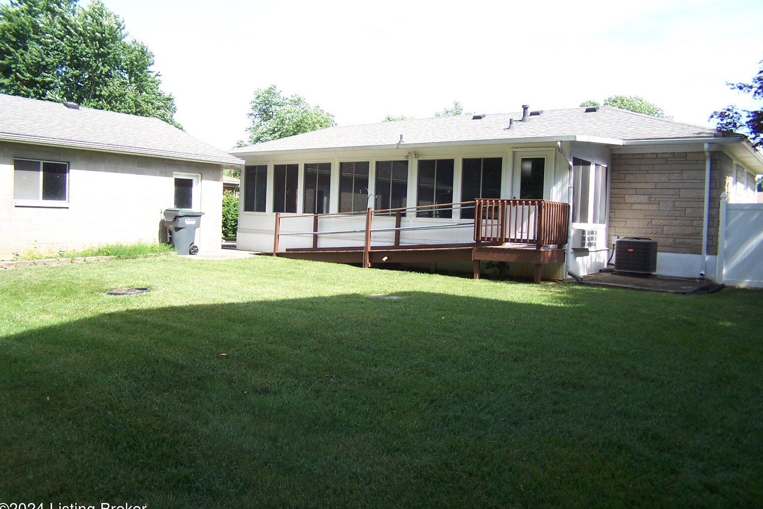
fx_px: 848
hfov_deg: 48.5
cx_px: 380
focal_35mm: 40
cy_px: 245
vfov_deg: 33.4
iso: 80
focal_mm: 6.3
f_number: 2.8
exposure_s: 1/350
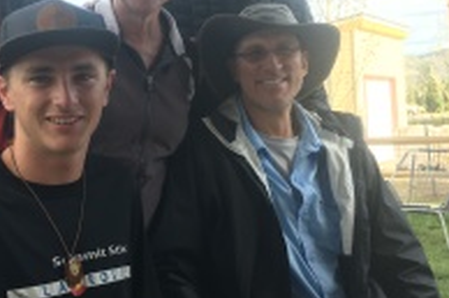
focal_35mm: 57
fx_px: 710
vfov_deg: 23.6
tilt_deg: +1.6
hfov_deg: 34.4
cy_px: 90
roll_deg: +3.9
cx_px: 120
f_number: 2.2
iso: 25
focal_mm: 4.15
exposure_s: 1/120
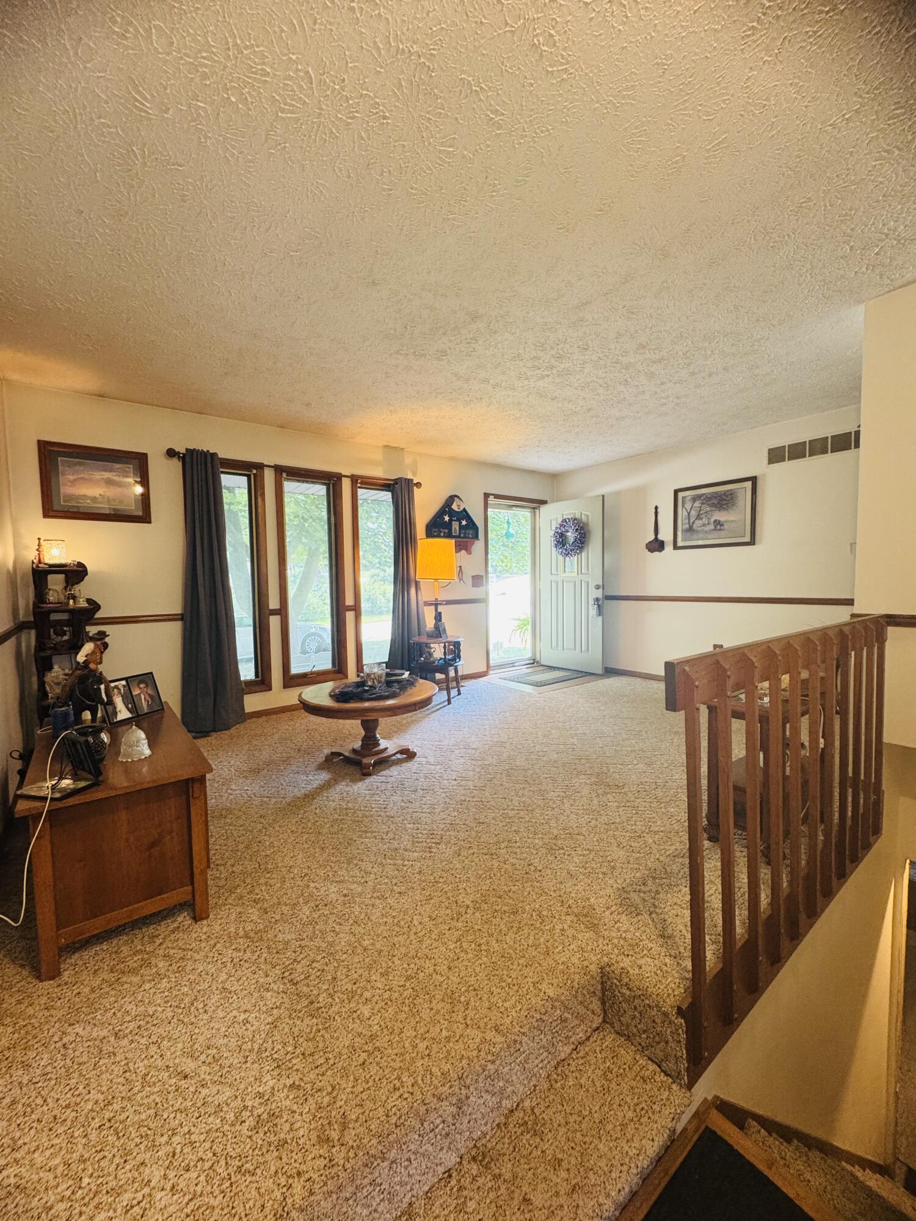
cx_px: 458
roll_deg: +1.4
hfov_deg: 85.7
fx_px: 494
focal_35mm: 14
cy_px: 610
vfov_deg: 102.1
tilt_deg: -3.9
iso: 200
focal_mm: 2.22
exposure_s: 1/60
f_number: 2.2
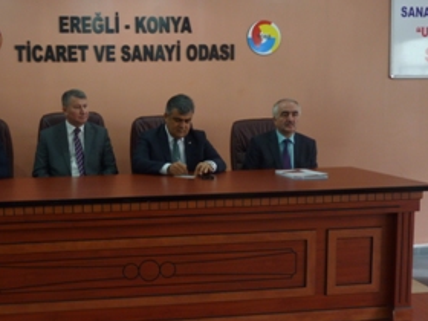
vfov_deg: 36.0
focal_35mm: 40
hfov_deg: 45.5
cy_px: 159
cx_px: 119
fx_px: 495
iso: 80
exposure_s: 1/8
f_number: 3.3
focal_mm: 4.1
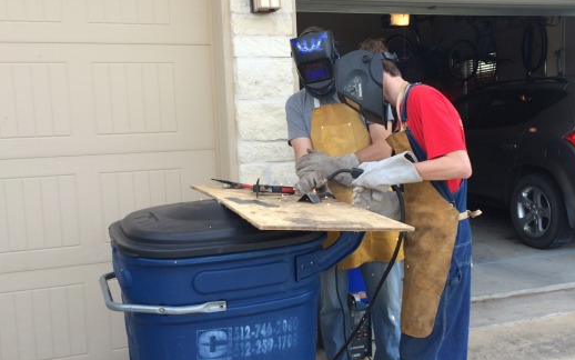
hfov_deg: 51.4
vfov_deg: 33.6
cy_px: 174
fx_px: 596
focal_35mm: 38
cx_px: 319
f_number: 2.2
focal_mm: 4.15
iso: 32
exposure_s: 1/266
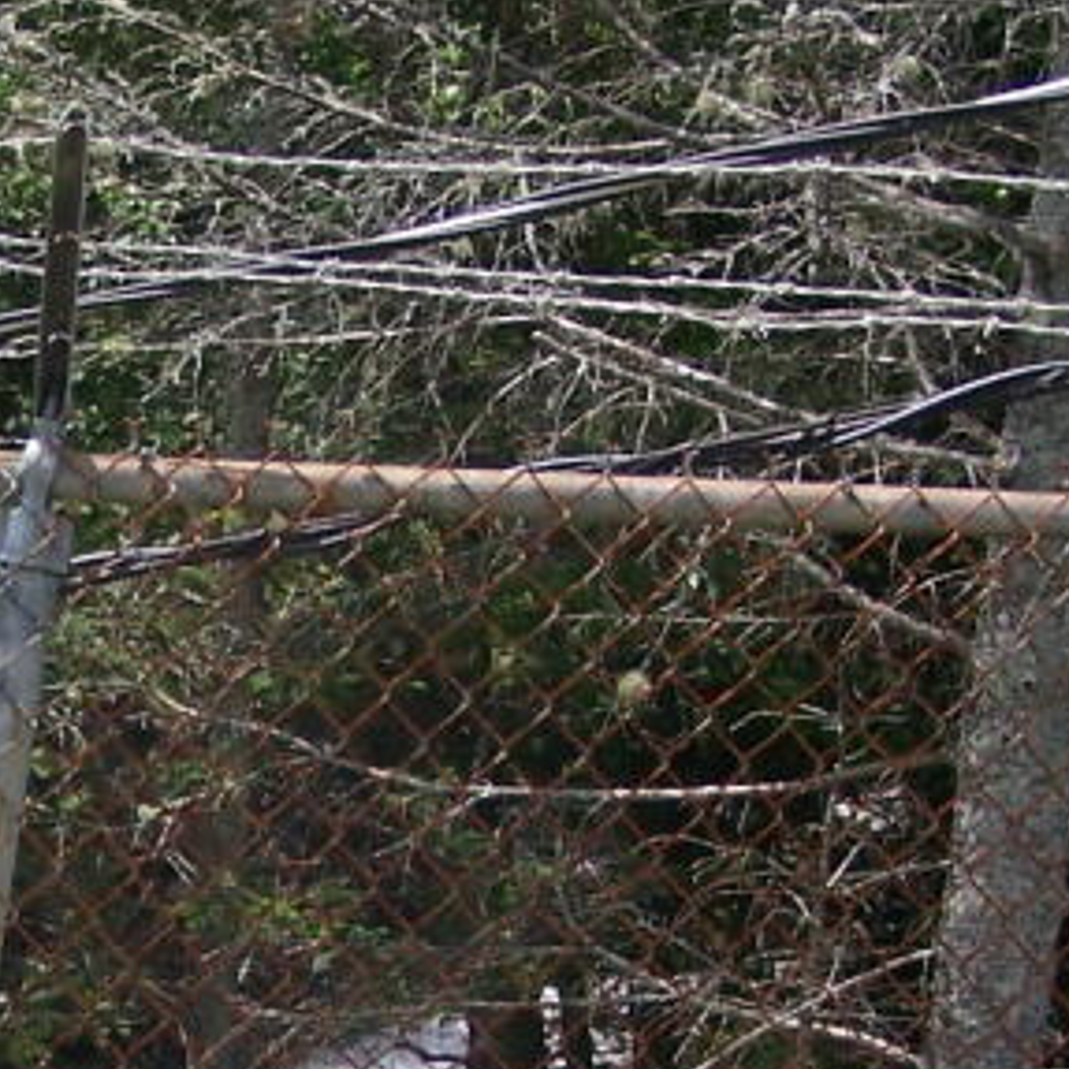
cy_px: 916
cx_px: 22
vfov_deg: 14.4
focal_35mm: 120
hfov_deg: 14.3
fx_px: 4193
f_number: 2.8
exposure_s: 1/640
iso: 80
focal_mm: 6.3
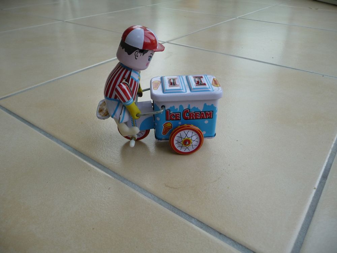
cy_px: 126
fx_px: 273
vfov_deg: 49.7
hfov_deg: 63.4
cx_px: 168
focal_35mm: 28
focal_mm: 4.7
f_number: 3.3
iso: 100
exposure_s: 1/160
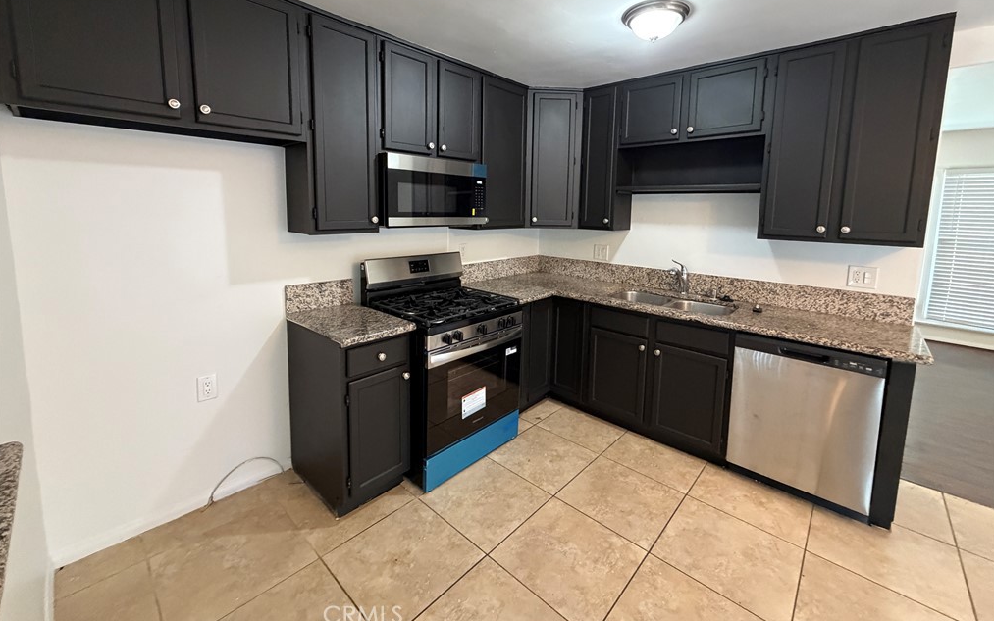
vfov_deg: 74.1
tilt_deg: -5.9
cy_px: 252
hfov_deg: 101.5
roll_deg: +0.5
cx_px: 497
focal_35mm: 15
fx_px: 406
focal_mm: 2.22
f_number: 2.2
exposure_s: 1/60
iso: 640
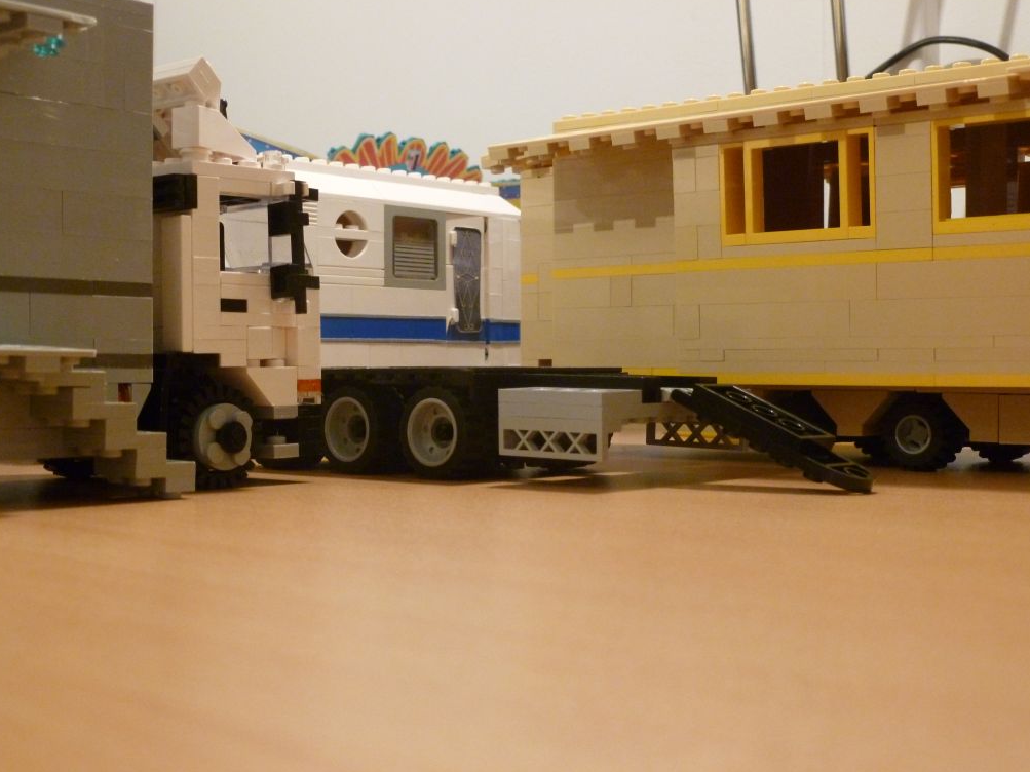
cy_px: 380
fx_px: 1428
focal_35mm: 48
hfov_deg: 39.7
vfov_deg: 30.3
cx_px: 511
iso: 400
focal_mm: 8.4
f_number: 3.8
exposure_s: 1/13
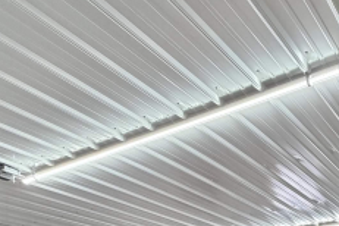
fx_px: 395
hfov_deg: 43.7
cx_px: 281
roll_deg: -0.3
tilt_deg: +0.7
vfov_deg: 25.2
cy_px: 327
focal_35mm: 42
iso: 160
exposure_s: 1/120
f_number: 2.2
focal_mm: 2.22
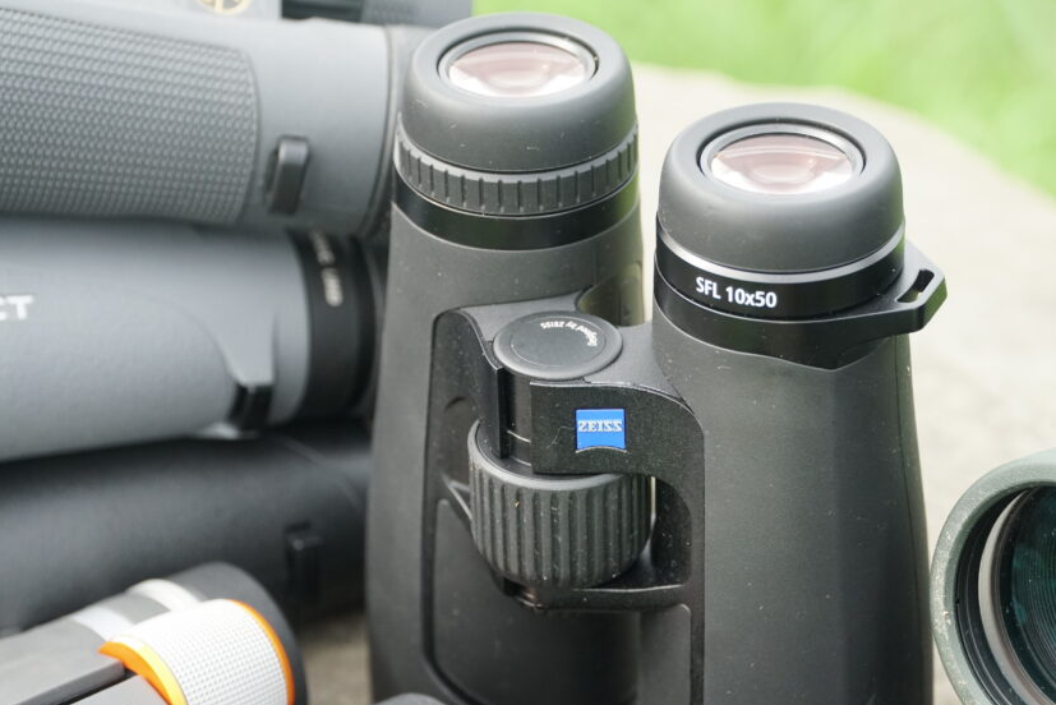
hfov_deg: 15.8
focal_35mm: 130
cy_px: 413
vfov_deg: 10.6
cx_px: 571
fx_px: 3814
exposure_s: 1/800
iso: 1000
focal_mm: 70
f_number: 4
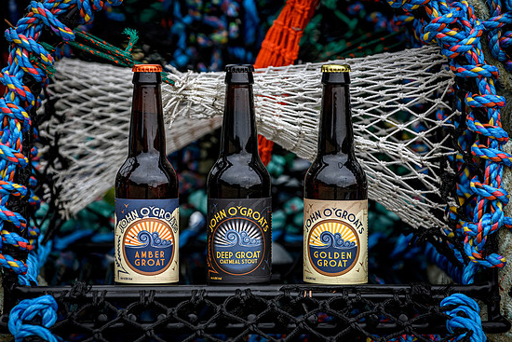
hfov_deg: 11.2
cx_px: 239
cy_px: 164
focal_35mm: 183
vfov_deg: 7.5
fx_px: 2603
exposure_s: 1/160
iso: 400
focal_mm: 160
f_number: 7.1
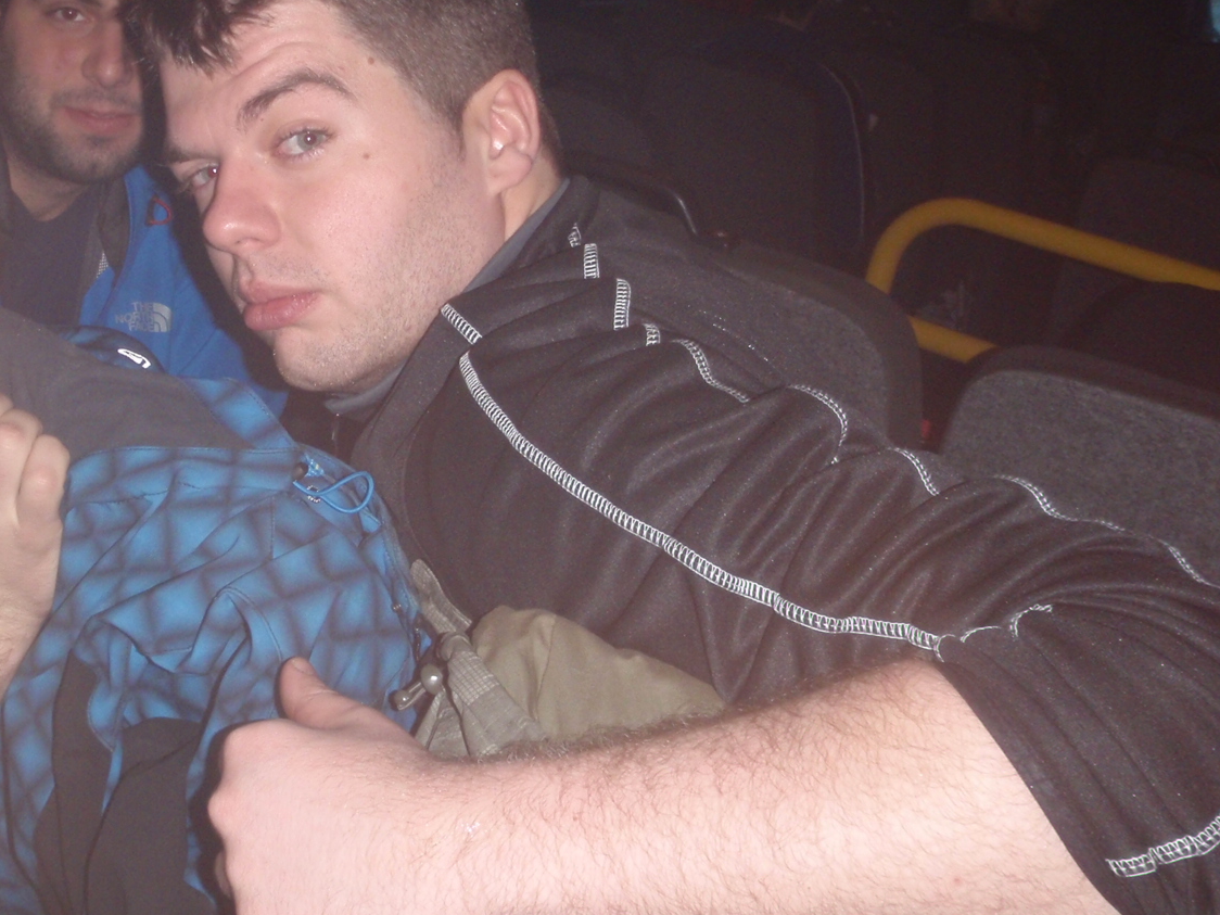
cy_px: 318
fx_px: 1797
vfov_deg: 28.4
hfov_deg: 36.2
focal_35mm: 51
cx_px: 239
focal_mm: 5
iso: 125
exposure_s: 1/30
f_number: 3.5
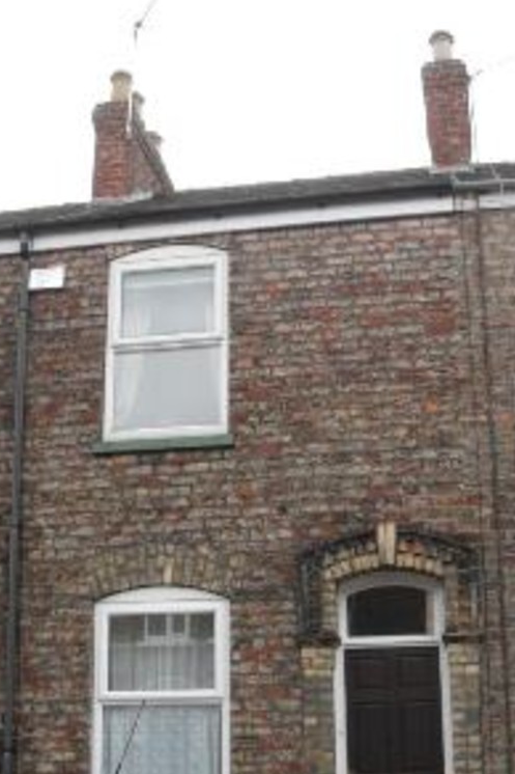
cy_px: 519
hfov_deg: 27.0
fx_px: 1073
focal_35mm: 50
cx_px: 283
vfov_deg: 39.1
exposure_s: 1/180
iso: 100
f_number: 2.8
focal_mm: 6.2
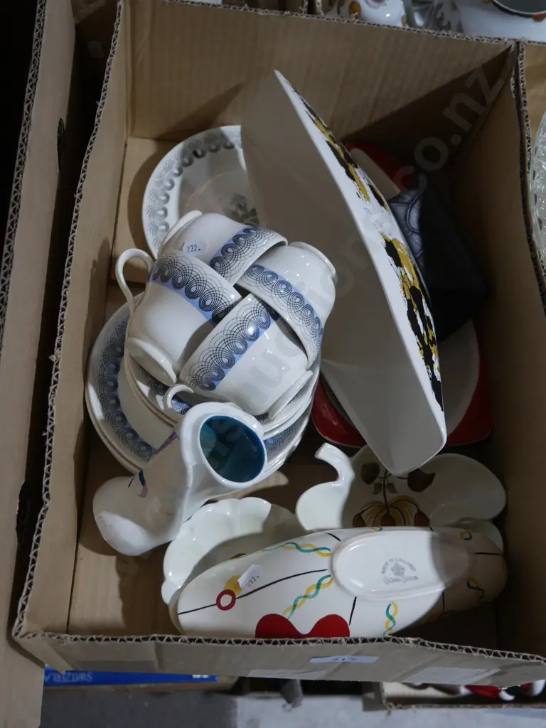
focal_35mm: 40
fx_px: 841
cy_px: 364
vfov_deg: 46.8
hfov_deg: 36.0
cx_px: 273
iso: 400
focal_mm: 20
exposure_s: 1/60
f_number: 4.4
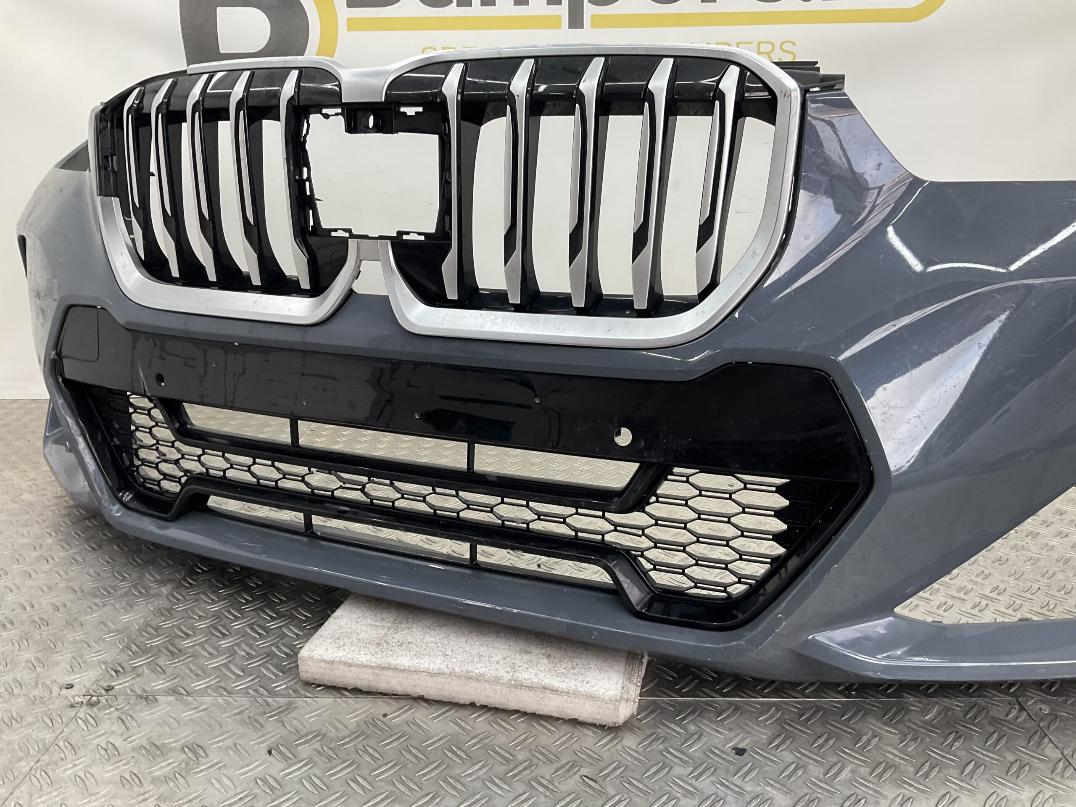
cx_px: 538
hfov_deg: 61.7
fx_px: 901
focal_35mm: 29
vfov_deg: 48.2
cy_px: 404
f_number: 1.8
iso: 32
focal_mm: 3
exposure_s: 1/120
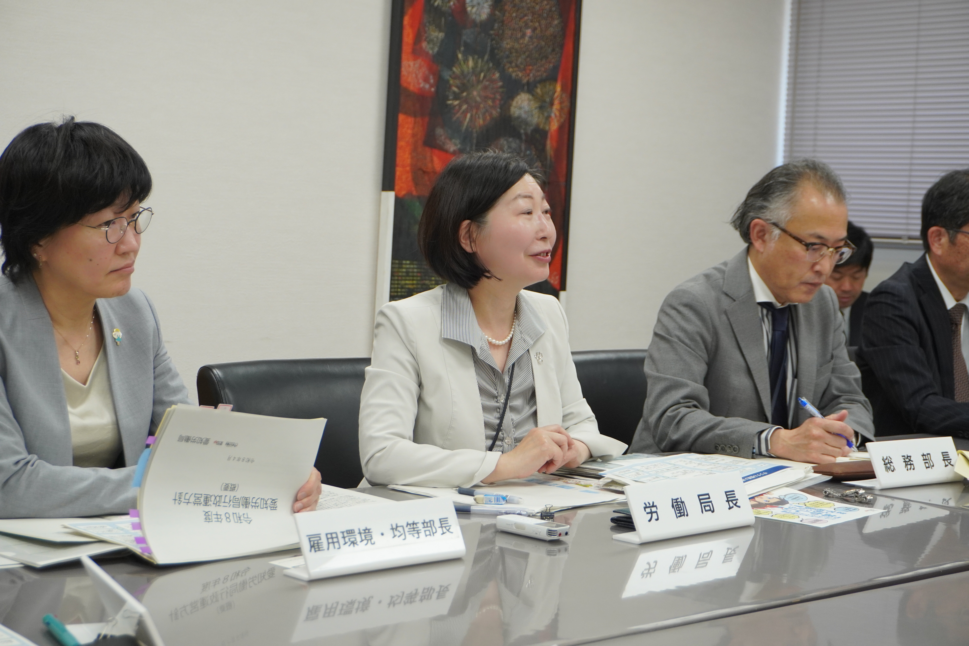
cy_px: 323
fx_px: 1655
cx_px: 484
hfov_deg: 32.6
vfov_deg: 22.1
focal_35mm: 62
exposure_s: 1/160
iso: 800
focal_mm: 41
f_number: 5.6
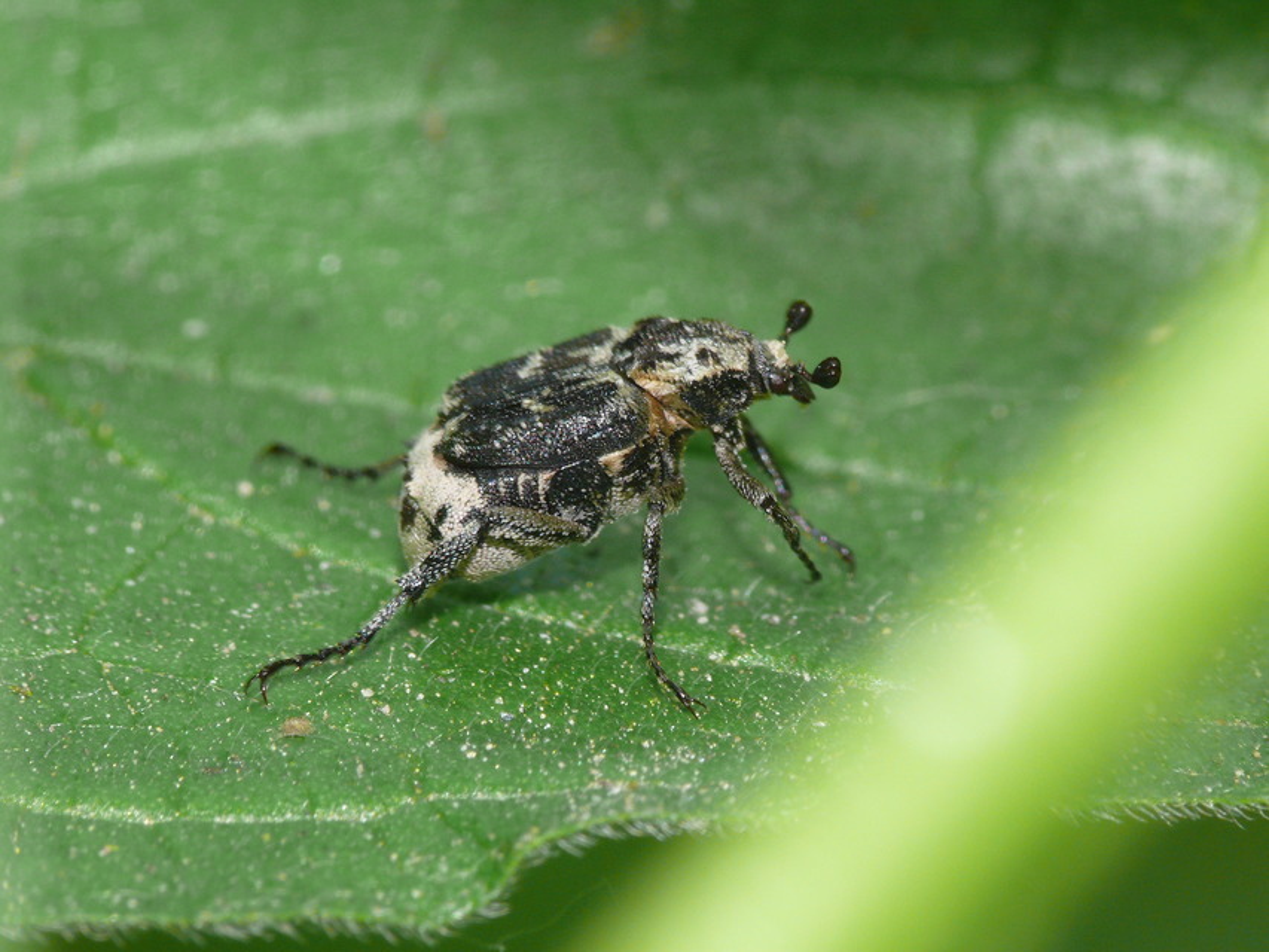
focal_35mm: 420
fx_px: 15399
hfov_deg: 4.7
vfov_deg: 3.5
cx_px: 634
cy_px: 476
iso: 200
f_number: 11
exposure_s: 1/30
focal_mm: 88.8
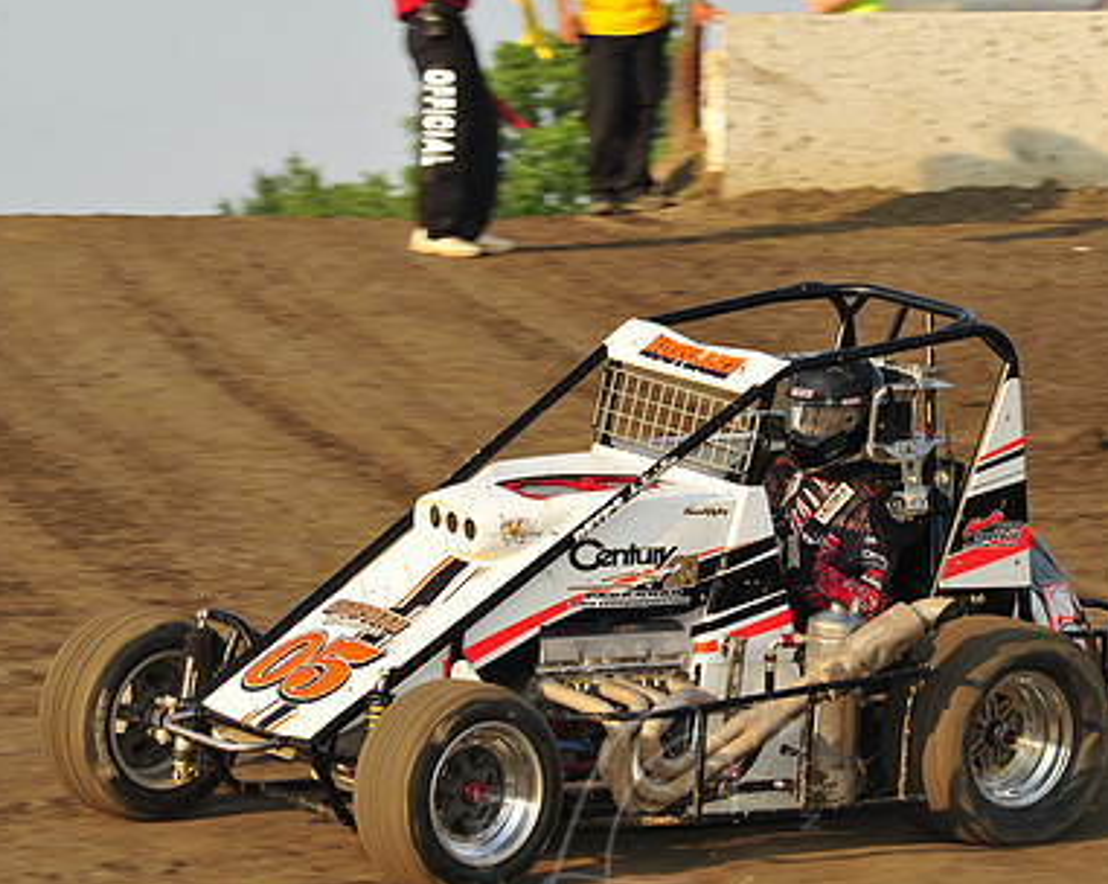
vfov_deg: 6.4
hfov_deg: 8.0
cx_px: 643
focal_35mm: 243
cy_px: 550
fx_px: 7960
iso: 400
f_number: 10
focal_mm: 170
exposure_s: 1/320
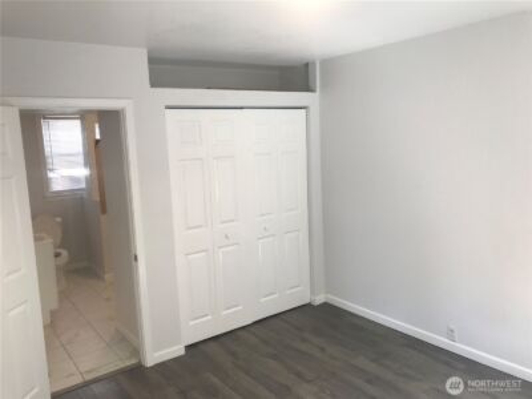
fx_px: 430
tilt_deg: -6.9
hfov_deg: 63.4
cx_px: 266
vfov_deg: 49.7
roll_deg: +2.6
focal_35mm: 28
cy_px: 200
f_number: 1.8
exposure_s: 1/120
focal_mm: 3.99
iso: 40
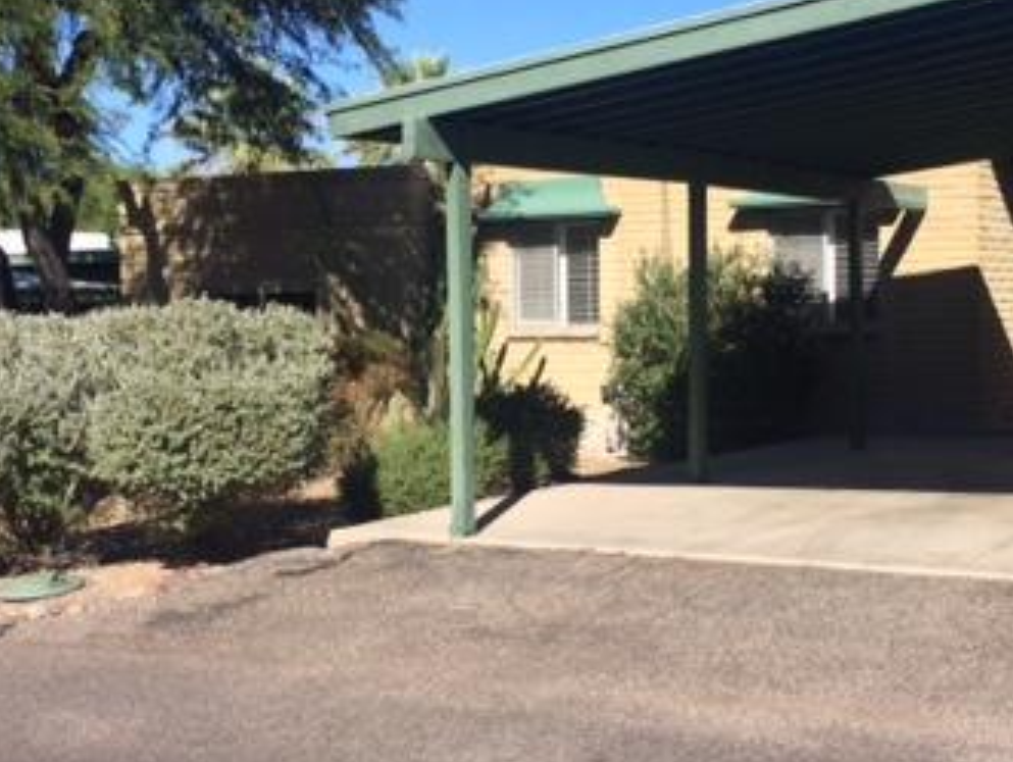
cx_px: 624
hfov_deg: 34.2
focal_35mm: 56
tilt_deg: -3.1
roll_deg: +1.9
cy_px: 401
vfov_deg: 26.1
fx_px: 1641
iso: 32
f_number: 2.2
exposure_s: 1/1953
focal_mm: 4.15
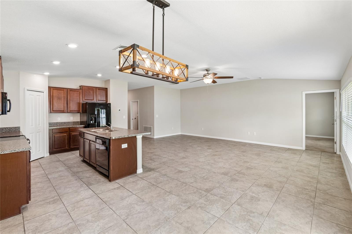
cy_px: 117
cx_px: 176
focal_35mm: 15
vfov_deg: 77.3
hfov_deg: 100.4
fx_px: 147
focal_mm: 10
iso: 100
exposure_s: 1/5
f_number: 7.1
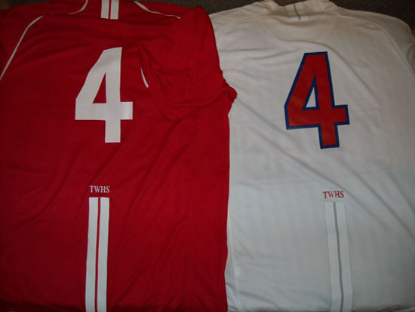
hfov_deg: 52.6
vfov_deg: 40.7
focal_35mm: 35
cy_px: 156
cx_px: 208
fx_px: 420
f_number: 2.8
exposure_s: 1/60
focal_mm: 5.7
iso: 200
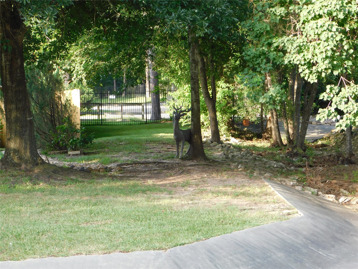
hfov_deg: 24.4
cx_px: 179
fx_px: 827
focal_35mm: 80
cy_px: 134
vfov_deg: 18.4
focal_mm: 14.2
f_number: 4.4
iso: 125
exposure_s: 1/40
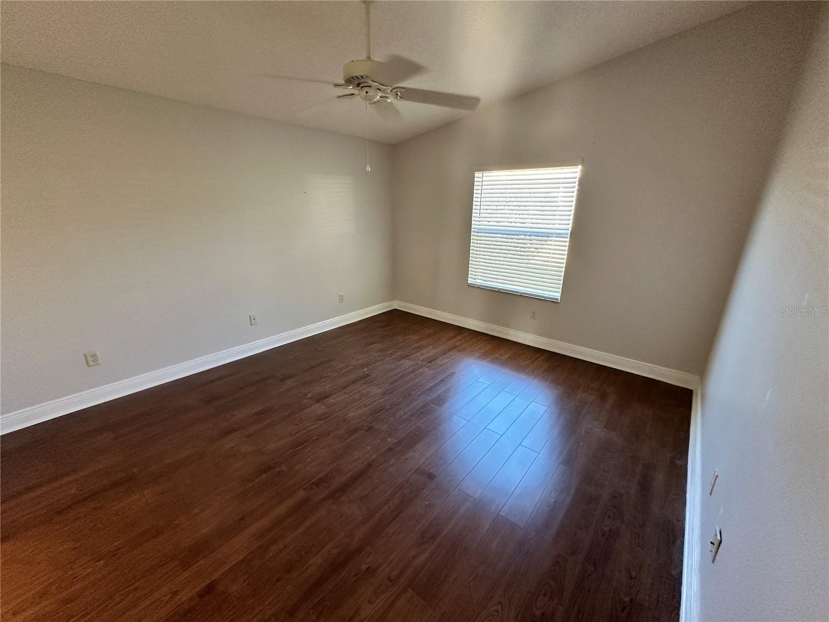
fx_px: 335
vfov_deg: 85.7
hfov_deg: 102.1
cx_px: 414
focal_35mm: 14
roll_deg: -0.4
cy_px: 311
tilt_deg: -16.9
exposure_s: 1/60
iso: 250
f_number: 2.2
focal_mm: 2.22
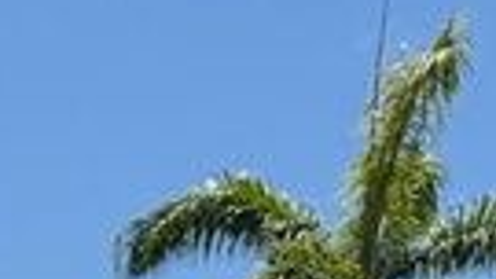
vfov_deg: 5.2
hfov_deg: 10.0
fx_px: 2605
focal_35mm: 198
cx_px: -518
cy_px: 1270
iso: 100
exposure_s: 1/2801
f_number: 1.78
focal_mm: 6.76
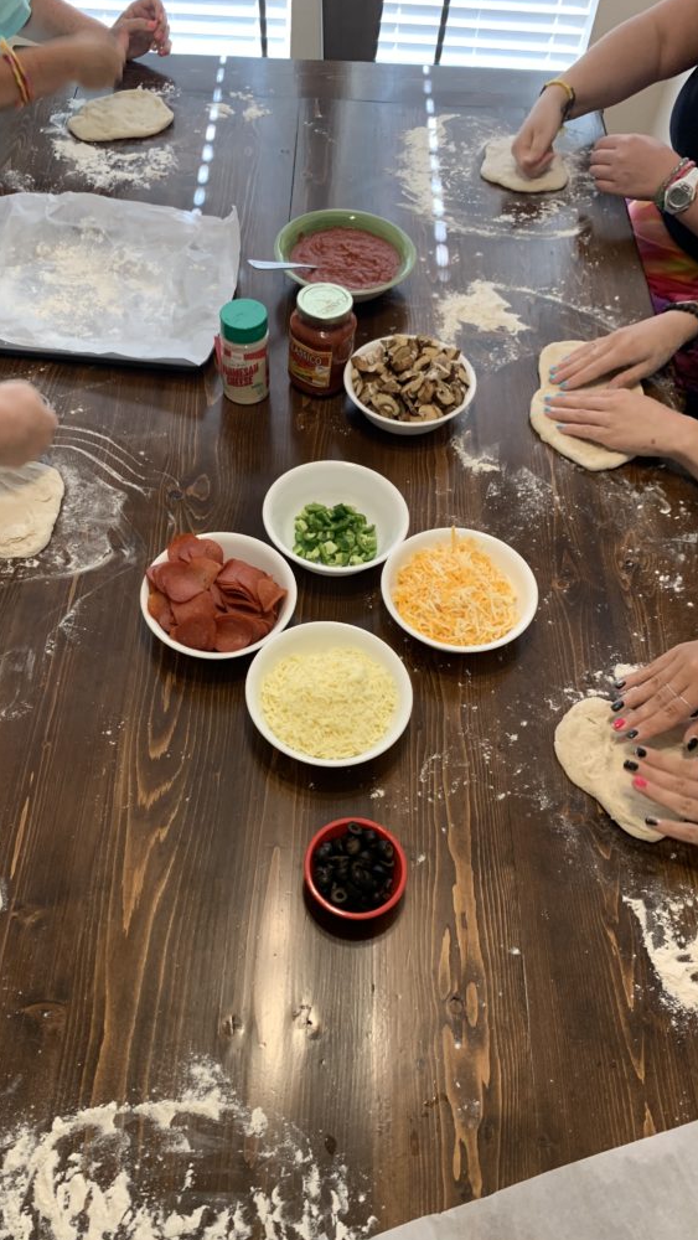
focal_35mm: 29
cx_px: 293
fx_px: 954
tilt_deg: -54.8
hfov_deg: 40.1
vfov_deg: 66.1
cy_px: 622
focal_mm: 4.25
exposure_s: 1/60
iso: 160
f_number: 1.8
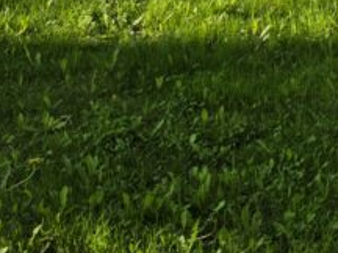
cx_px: 593
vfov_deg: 11.8
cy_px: -290
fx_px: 1064
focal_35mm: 109
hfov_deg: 15.7
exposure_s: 1/2296
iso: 64
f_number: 1.4
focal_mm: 6.5
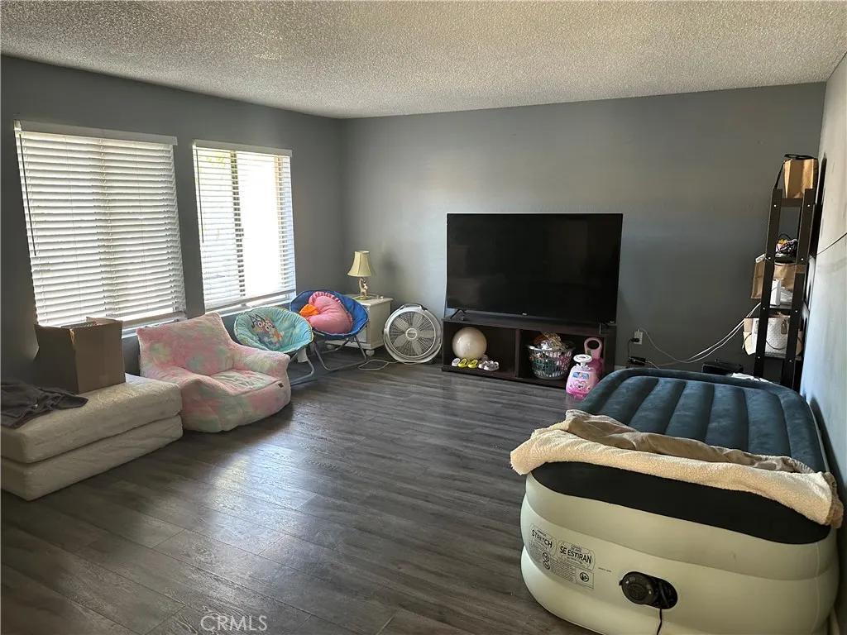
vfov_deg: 56.8
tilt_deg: -11.3
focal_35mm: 24
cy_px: 318
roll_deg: -0.1
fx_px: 587
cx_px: 424
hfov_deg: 71.6
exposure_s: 1/63
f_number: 1.78
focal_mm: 6.86
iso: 250
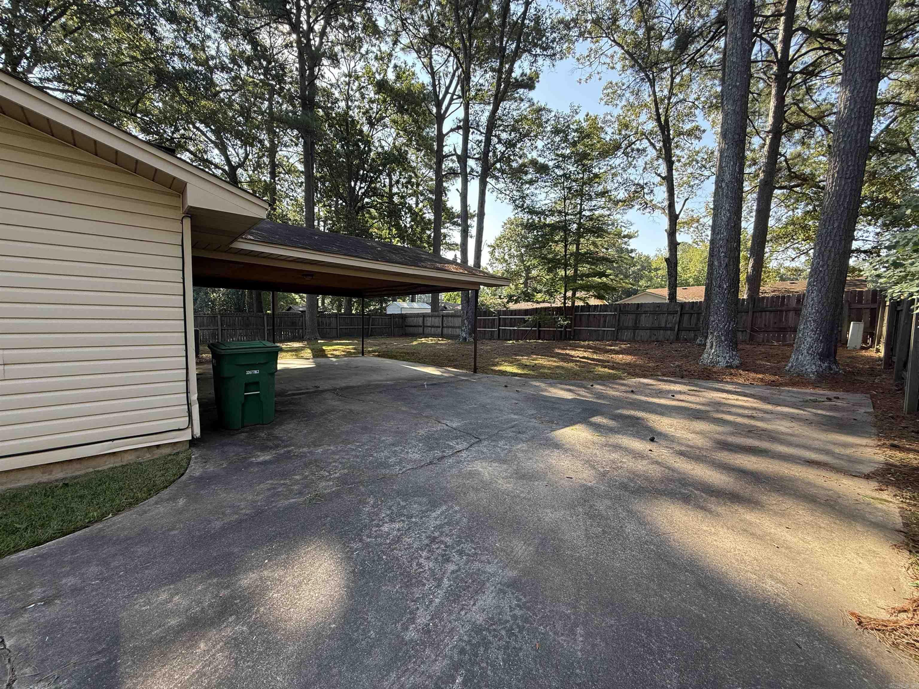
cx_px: 460
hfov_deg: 102.1
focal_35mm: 14
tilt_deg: -3.0
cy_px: 344
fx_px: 372
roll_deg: +0.8
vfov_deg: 85.7
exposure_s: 1/254
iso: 64
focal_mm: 2.22
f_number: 2.2
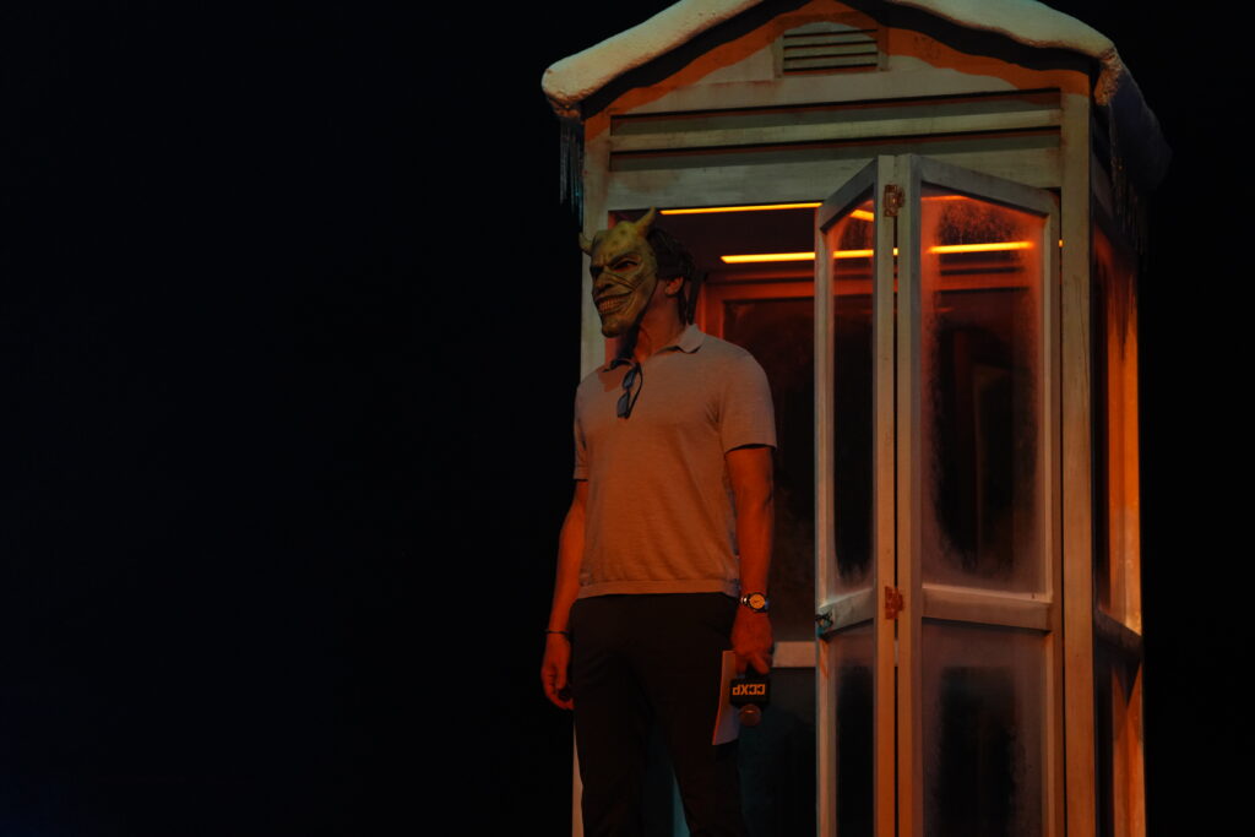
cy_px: 418
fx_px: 2859
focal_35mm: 82
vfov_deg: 16.7
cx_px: 628
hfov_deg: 24.8
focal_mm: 82
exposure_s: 1/400
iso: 2000
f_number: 2.8
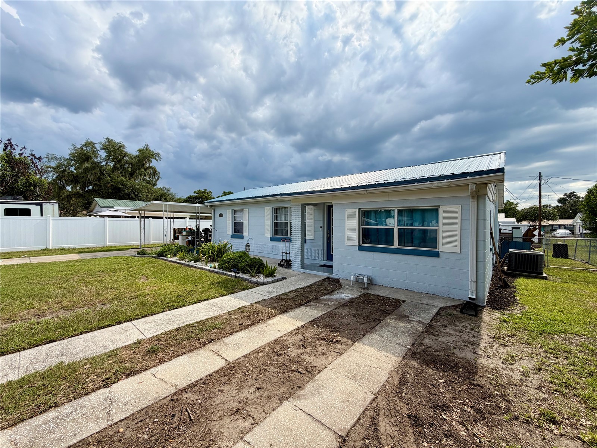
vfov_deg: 85.7
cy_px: 224
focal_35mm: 14
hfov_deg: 102.1
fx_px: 241
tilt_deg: -0.1
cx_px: 298
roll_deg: -1.0
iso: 32
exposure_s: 1/770
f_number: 2.2
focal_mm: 2.22
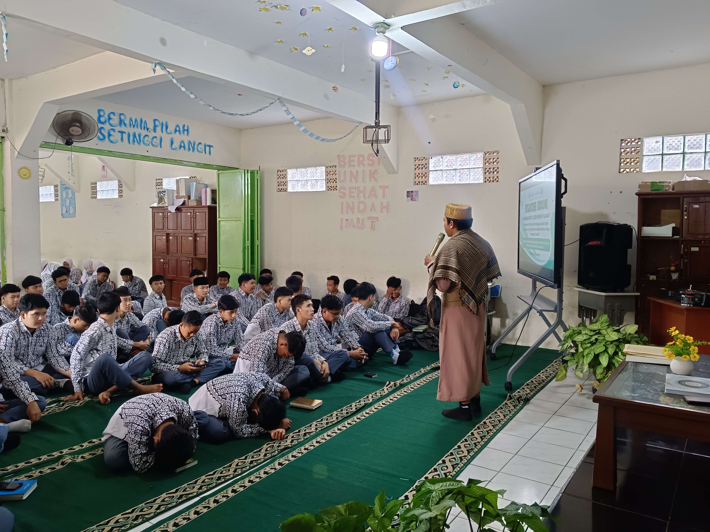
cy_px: 266
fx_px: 513
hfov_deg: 69.4
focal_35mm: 25
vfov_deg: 54.9
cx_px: 355
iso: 1309
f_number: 1.79
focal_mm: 4.84
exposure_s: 1/33.3
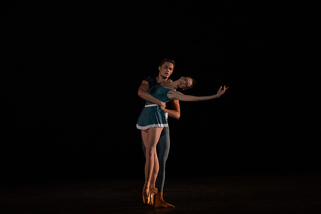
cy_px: 107
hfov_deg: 5.9
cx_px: 160
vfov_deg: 4.0
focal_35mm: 348
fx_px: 3104
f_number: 5.6
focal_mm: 348
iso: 8000
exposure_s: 1/320
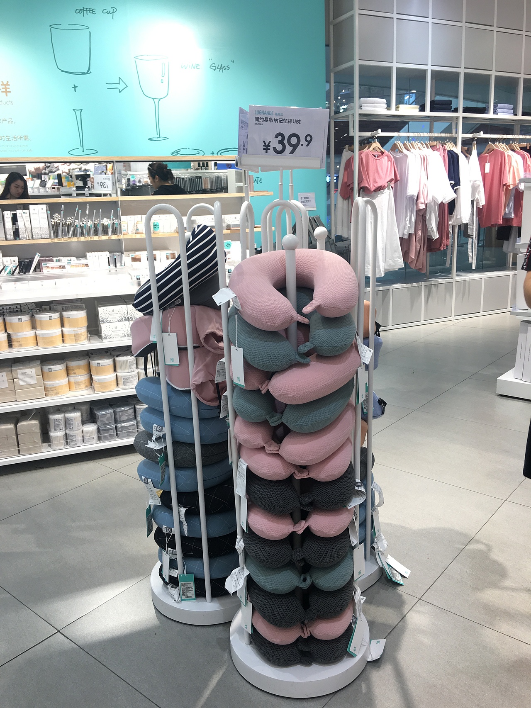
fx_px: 593
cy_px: 354
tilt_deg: -12.8
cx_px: 266
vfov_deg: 61.7
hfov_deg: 48.2
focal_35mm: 29
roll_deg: +2.0
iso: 25
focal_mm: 4.15
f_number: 2.2
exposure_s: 1/50
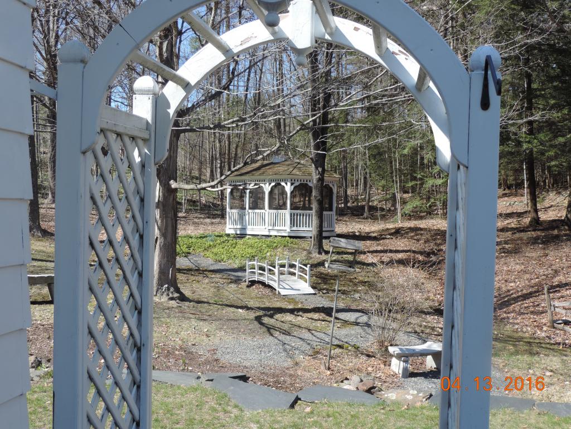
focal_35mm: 43
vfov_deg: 33.6
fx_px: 709
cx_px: 286
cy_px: 214
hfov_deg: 43.9
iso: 80
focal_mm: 7.6
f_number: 3.4
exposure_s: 1/400
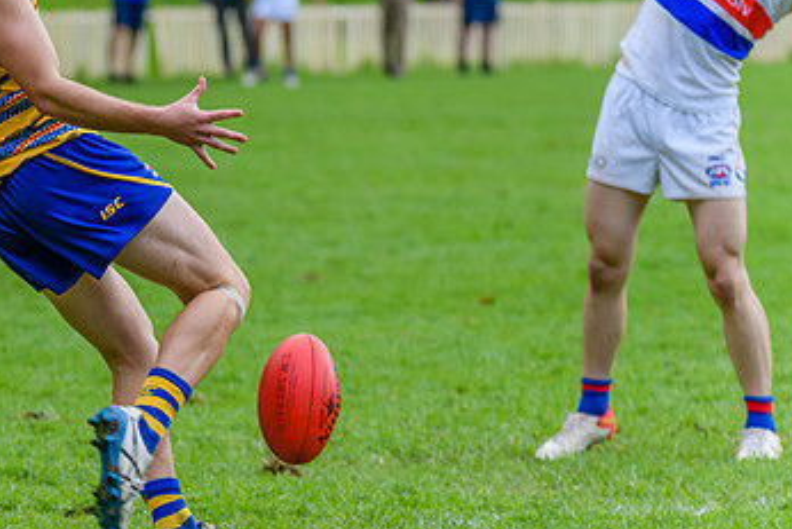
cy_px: 210
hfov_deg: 5.6
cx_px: 185
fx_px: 8121
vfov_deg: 3.7
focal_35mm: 369
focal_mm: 220
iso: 1600
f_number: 5.3
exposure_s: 1/1250
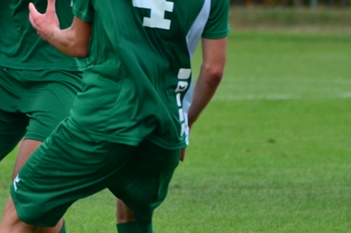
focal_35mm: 921
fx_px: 8964
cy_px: 25
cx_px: -64
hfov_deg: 2.2
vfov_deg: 1.5
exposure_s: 1/800
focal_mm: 240
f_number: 6.3
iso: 800
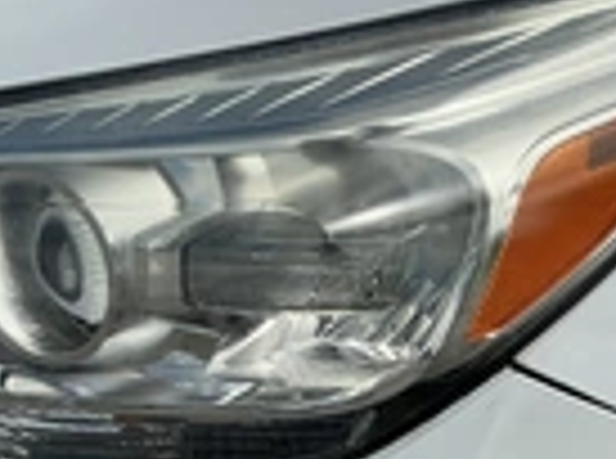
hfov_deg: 23.8
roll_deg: -4.3
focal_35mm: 82
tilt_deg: -40.5
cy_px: 558
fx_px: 1455
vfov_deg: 17.1
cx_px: 211
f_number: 1.8
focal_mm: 3
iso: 25
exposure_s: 1/3534
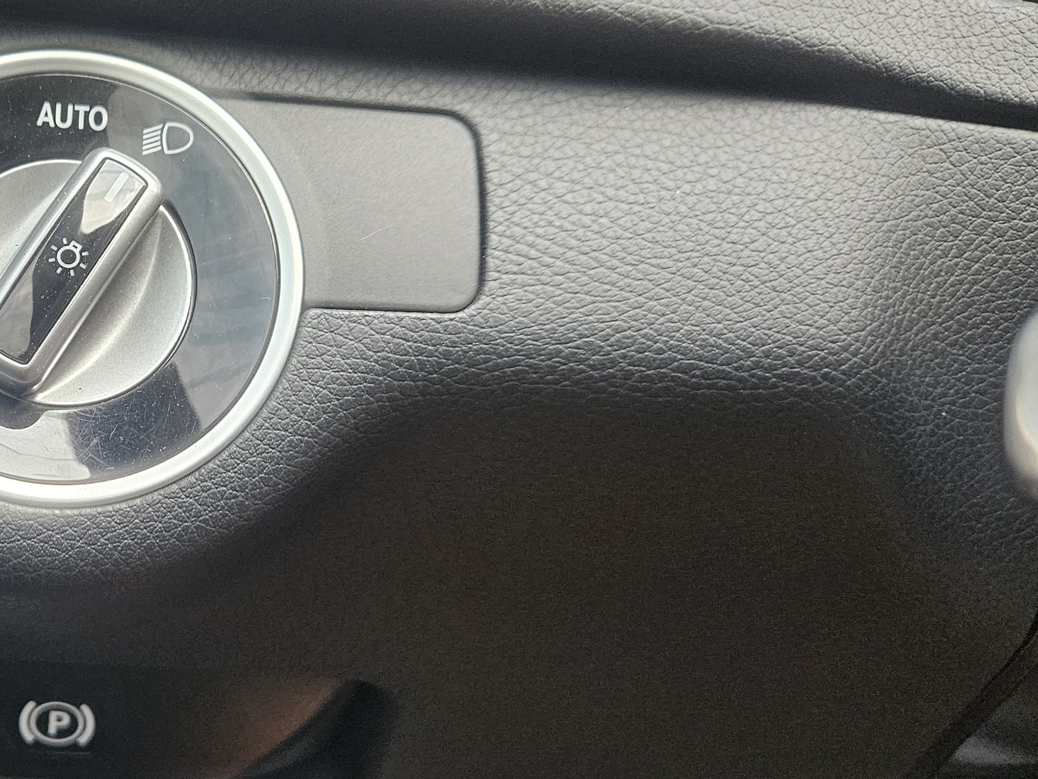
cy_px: 367
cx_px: 108
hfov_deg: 39.1
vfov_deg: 32.2
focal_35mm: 45
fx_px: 1349
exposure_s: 1/120
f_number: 1.8
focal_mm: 5.4
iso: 500
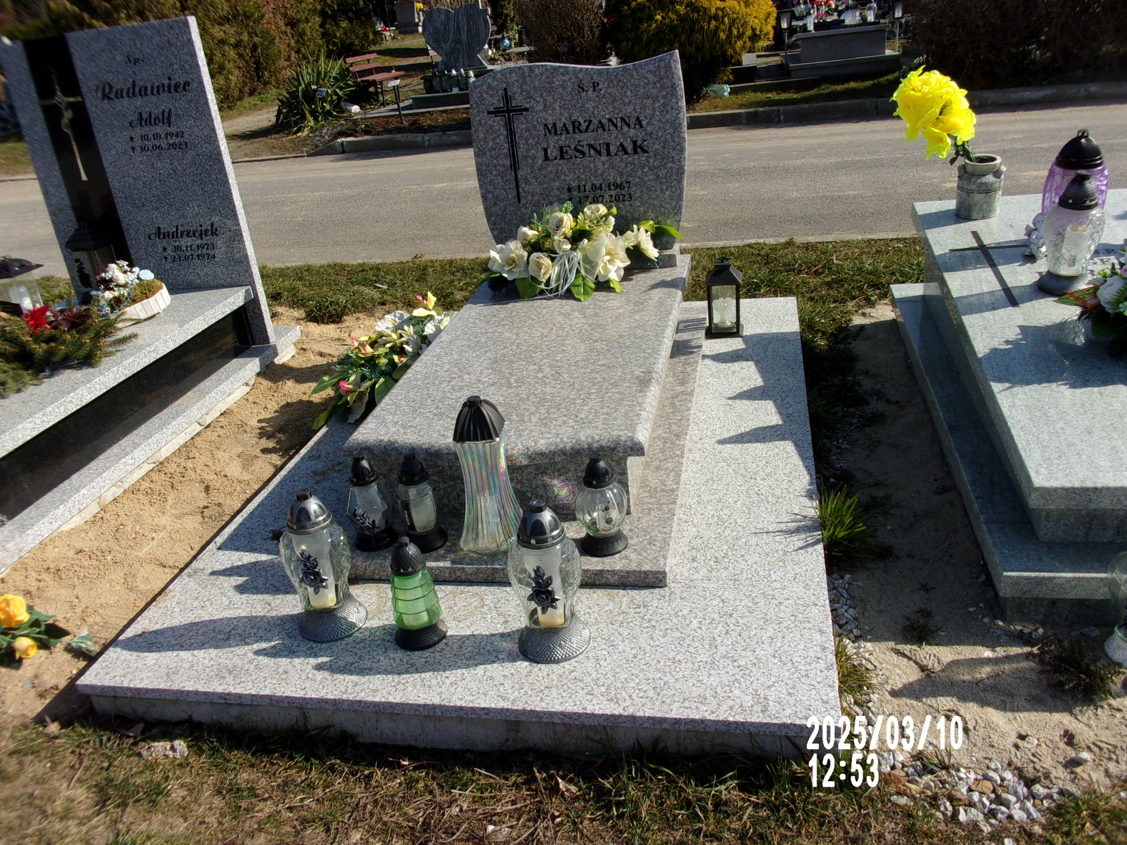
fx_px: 912
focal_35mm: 28
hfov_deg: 63.4
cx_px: 564
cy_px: 422
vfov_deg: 49.7
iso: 80
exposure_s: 1/120
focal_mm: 5.1
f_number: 10.8
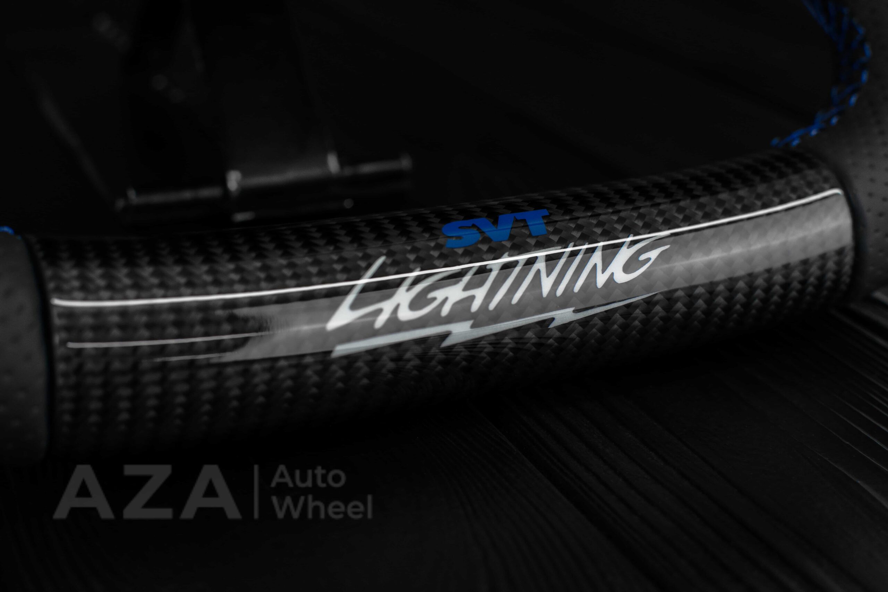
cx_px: 444
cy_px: 296
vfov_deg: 25.8
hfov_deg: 37.8
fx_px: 1295
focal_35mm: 52
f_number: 6.3
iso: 500
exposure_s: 1/125
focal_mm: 35
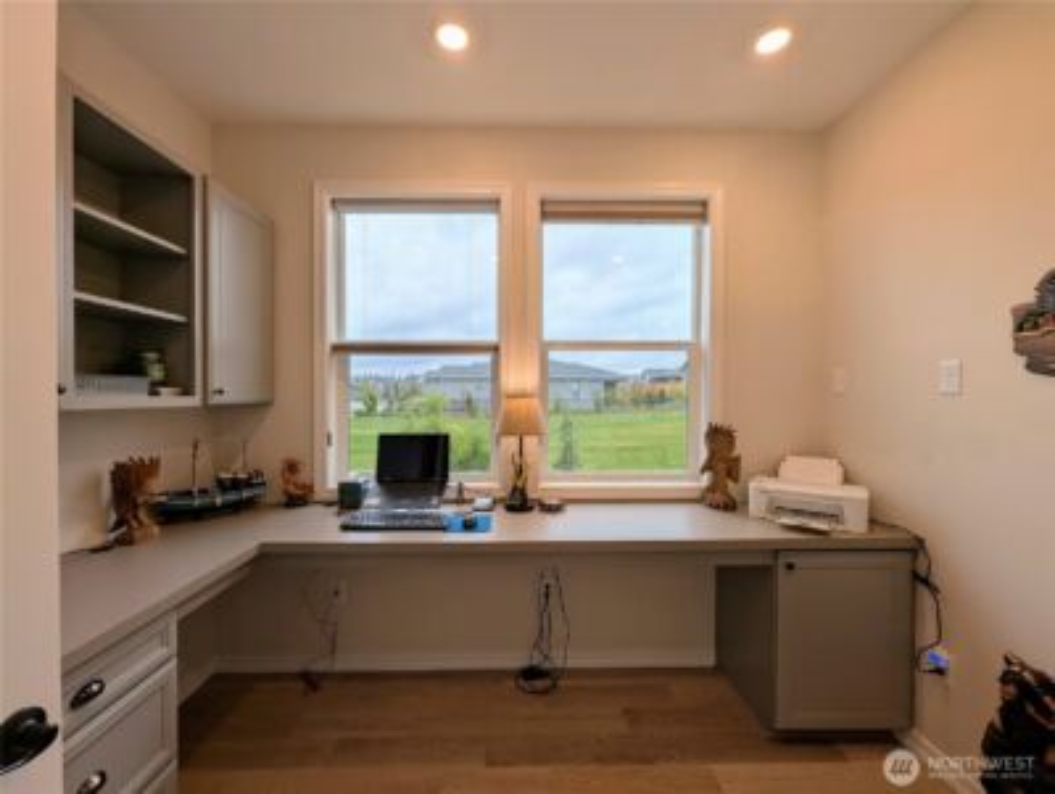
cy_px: 397
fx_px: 397
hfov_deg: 106.1
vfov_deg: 90.0
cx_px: 528
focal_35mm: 13
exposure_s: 1/411
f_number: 2.2
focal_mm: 1.95
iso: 49
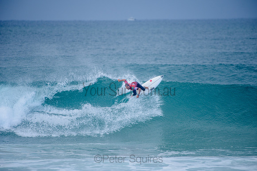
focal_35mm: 509
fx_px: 3632
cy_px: 86
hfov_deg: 4.1
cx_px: 128
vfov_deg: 2.7
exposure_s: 1/800
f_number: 5.6
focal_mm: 500
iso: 200
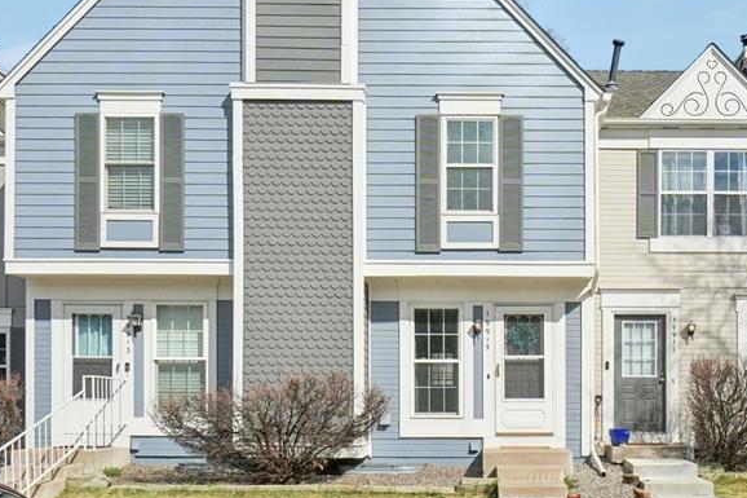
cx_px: 498
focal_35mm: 40
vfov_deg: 33.5
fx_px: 827
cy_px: 263
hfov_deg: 47.8
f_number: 8
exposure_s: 1/2500
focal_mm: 15
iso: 400
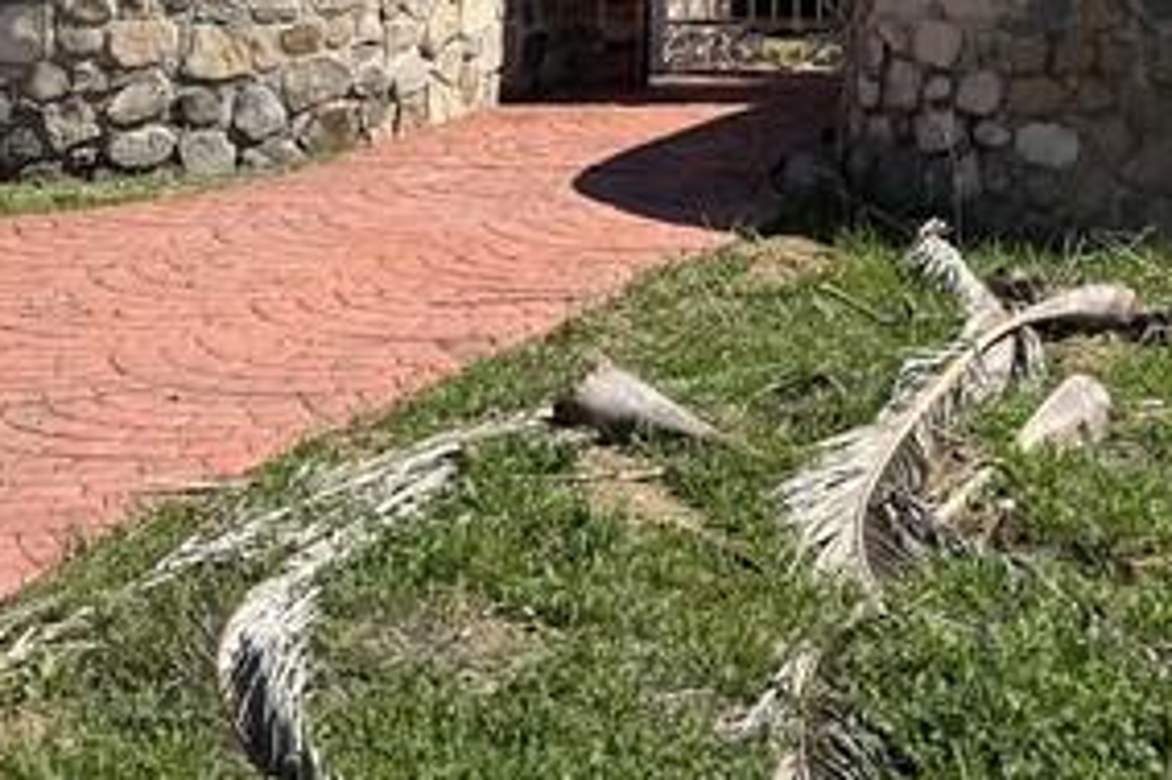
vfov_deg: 13.7
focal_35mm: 90
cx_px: 1209
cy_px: -565
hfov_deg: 21.7
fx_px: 2928
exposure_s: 1/4405
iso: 80
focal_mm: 6.76
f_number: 1.78
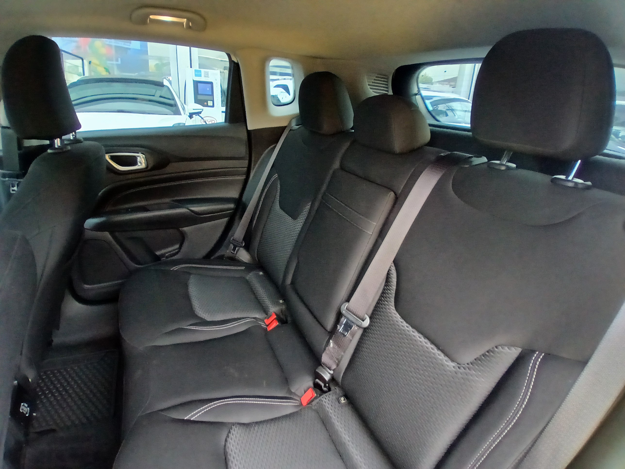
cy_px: 234
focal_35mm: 17
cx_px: 312
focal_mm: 1.4
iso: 250
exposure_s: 1/33.3
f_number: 2.2
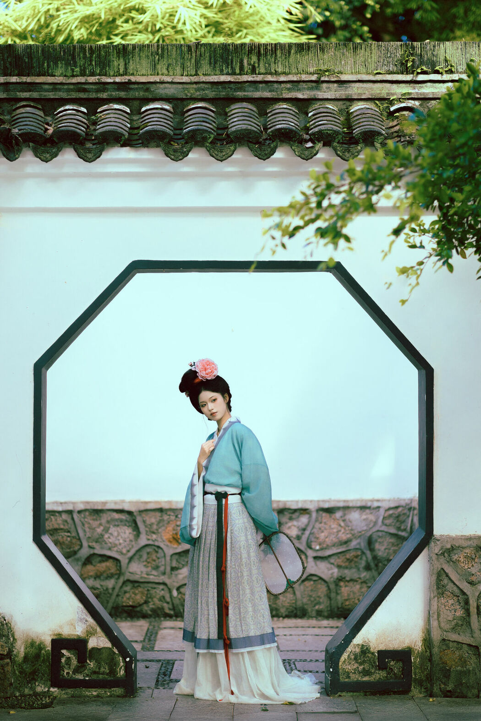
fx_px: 1703
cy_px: 360
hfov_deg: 16.1
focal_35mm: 85
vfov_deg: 23.9
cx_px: 240
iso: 100
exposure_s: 1/640
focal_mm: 85
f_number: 2
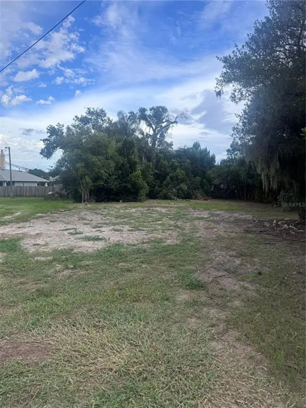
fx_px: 283
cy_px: 204
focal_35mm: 24
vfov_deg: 71.6
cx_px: 153
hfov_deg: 56.8
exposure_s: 1/2252
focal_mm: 6.76
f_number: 1.78
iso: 80
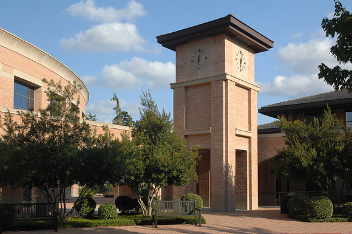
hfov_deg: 49.6
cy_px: 117
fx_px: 381
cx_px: 176
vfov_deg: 34.1
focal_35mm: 39
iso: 200
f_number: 8
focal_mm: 26
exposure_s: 1/100
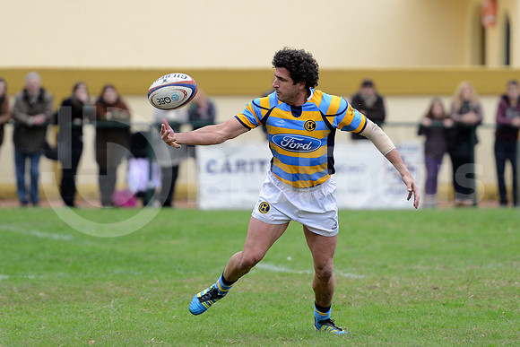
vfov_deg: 5.1
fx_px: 3901
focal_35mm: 270
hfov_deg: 7.6
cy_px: 174
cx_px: 260
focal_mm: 270
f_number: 4
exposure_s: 1/500
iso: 1600
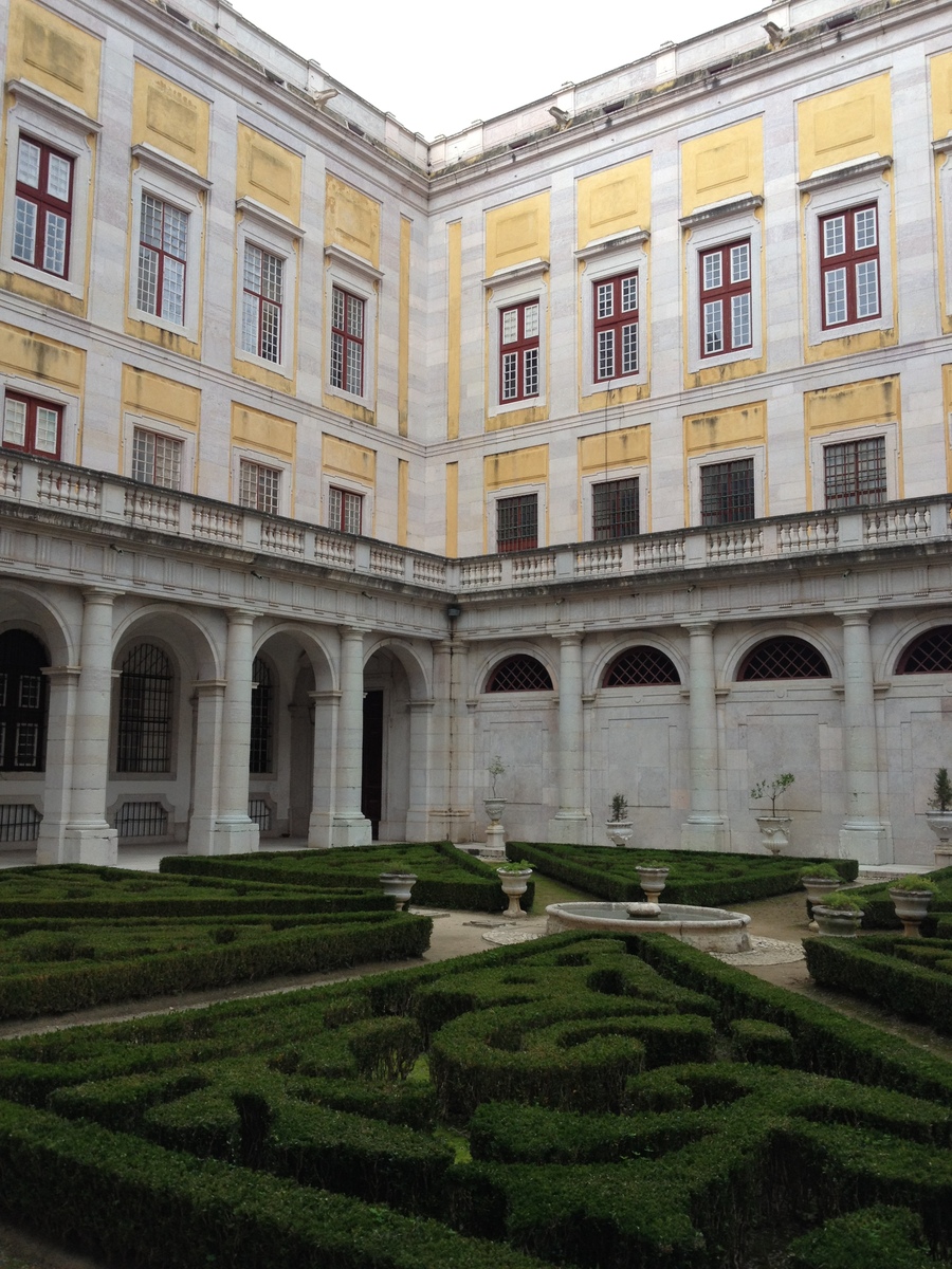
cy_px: 634
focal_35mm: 35
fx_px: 1283
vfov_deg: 52.6
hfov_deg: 40.7
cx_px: 476
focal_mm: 4.28
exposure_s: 1/40
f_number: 2.4
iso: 80
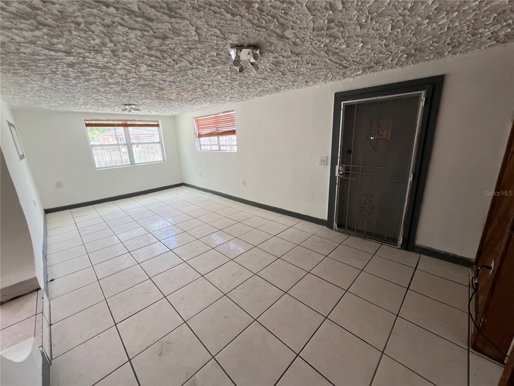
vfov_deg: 89.9
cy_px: 193
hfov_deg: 106.2
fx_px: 193
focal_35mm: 13
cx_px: 257
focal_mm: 1.57
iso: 50
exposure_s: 1/99
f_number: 1.8
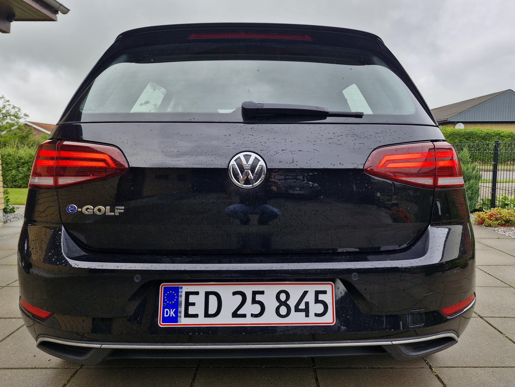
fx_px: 357
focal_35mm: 24
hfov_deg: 71.6
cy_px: 191
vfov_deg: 56.8
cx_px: 263
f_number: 1.8
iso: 50
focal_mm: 5.54
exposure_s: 1/233
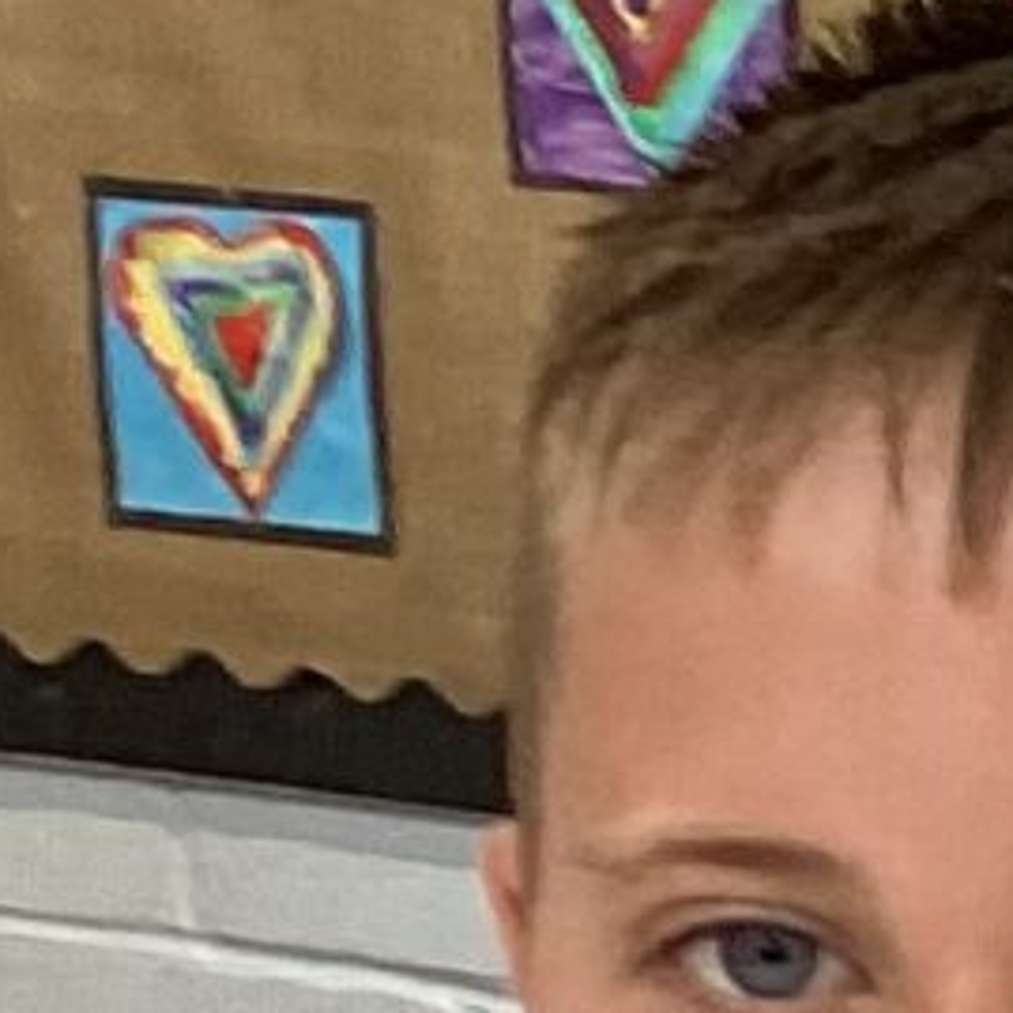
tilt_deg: -15.5
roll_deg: +0.7
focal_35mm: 261
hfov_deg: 6.1
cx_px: 3291
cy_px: 1947
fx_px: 8641
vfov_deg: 6.5
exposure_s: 1/50
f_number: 2.4
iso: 80
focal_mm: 3.3
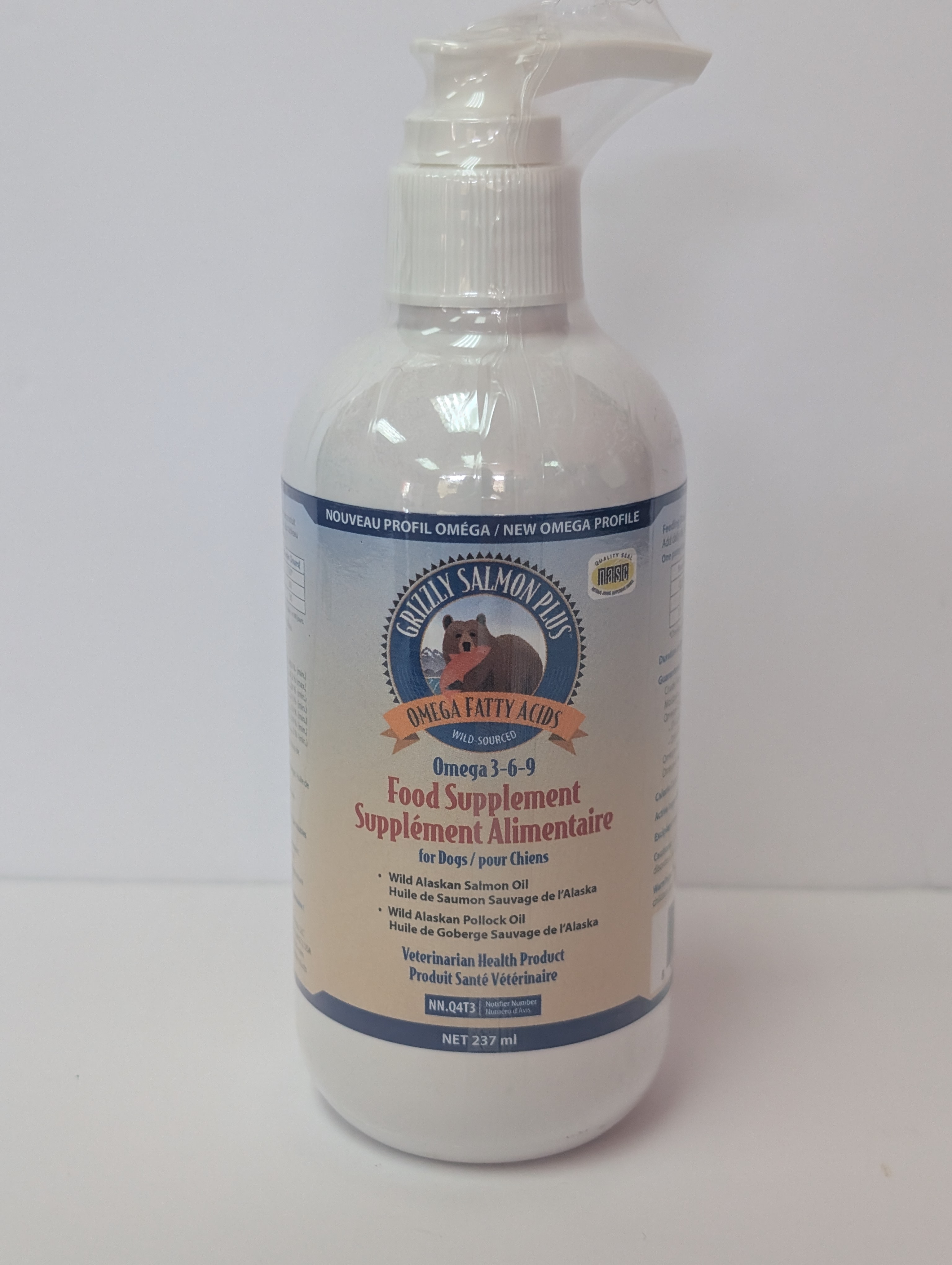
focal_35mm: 49
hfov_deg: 29.7
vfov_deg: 38.9
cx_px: 476
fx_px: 1792
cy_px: 632
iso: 191
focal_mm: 6.9
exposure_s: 1/120
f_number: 1.68
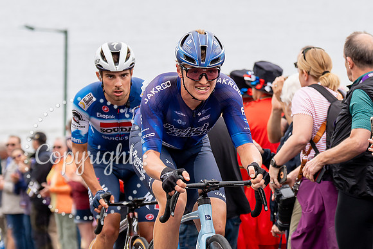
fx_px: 2188
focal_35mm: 211
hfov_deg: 9.7
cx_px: 243
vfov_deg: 6.5
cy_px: 80
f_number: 3.5
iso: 320
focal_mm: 96
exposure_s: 1/1000
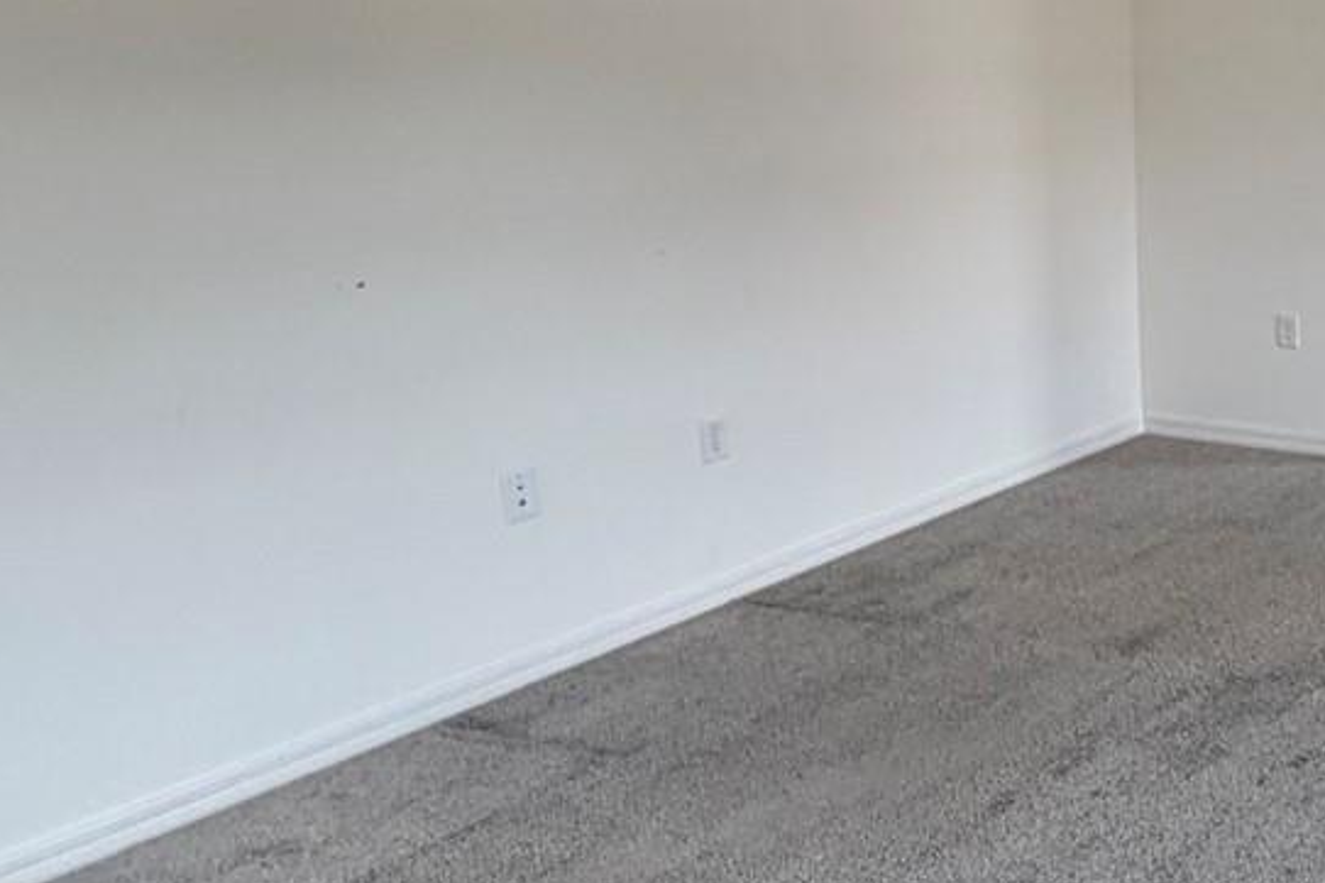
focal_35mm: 43
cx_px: 1643
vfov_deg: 31.0
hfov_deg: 34.7
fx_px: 1582
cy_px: 330
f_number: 2.2
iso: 160
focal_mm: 2.22
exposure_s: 1/120
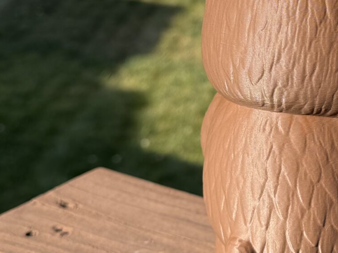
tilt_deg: -16.2
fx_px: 801
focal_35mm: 82
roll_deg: -1.2
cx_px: 298
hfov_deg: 23.3
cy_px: 73
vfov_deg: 17.9
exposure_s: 1/2331
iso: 80
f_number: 1.78
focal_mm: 6.76
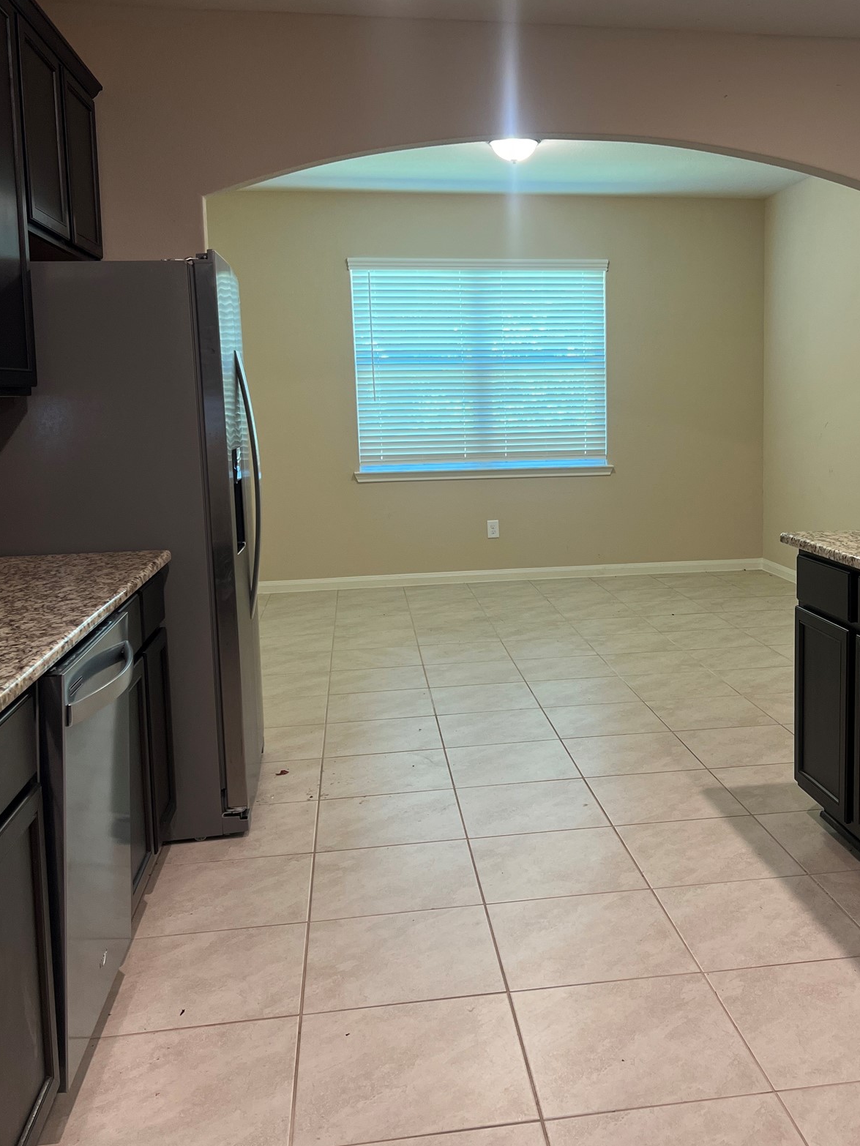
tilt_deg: -5.0
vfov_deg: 53.8
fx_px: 1126
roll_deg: +1.4
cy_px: 507
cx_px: 558
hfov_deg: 41.4
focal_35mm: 34
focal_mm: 5.7
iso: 125
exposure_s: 1/60
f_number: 1.5
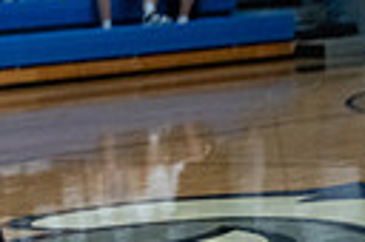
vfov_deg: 4.1
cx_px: -408
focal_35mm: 335
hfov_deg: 6.0
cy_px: 64
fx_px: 3392
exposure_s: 1/1250
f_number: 2.8
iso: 3200
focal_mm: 74
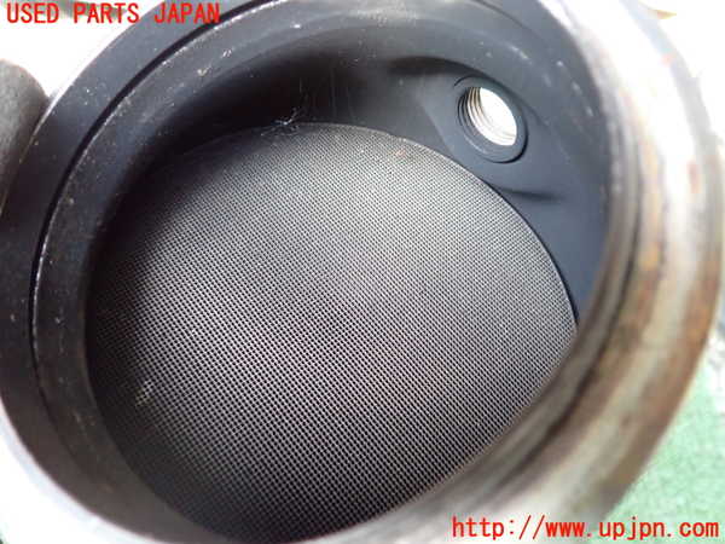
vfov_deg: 46.8
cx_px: 362
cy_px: 272
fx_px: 628
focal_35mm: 30
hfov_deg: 60.0
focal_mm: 5.4
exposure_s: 1/250
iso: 1000
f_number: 2.3
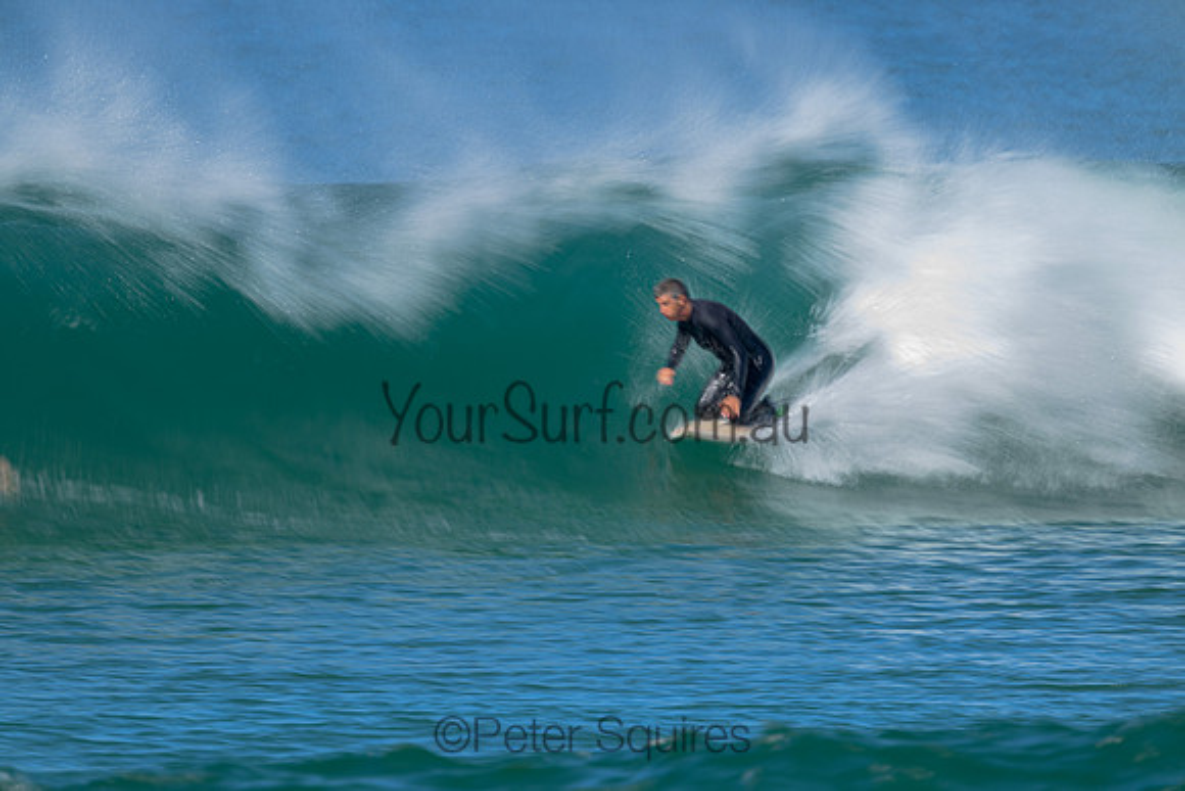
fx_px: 26338
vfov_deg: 1.7
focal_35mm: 800
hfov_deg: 2.6
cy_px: 396
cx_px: 592
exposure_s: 1/15
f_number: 11
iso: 32
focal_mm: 800
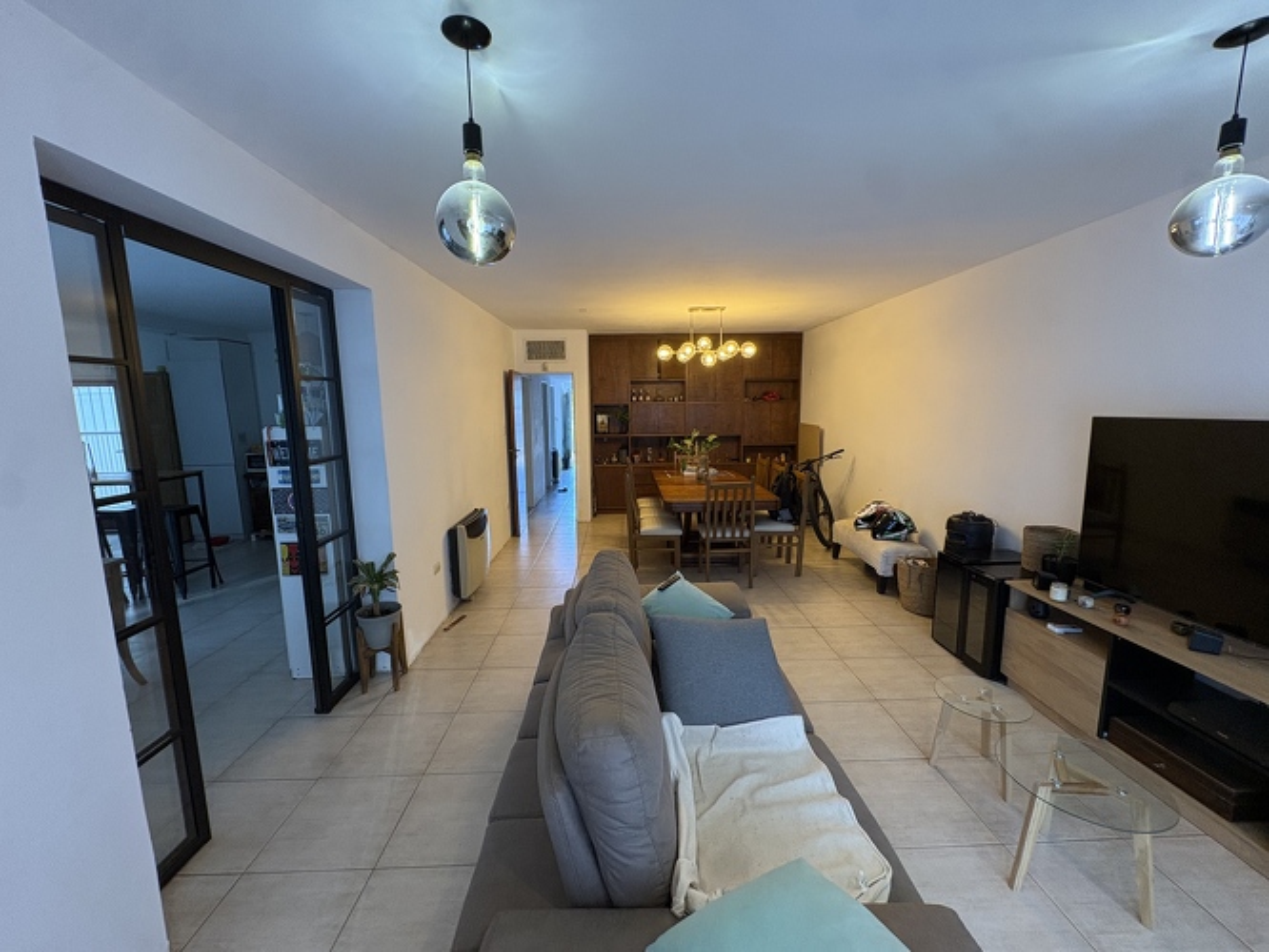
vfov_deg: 85.7
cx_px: 634
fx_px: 513
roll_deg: +1.3
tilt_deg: -8.0
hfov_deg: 102.0
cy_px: 476
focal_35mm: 14
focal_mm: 2.22
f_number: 2.2
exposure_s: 1/50
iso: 200
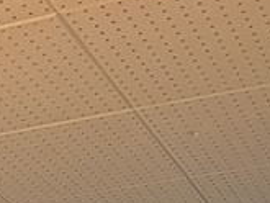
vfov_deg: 8.5
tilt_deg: -0.1
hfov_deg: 12.9
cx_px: -62
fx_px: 1163
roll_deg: -0.1
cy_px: 591
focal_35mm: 149
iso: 640
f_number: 1.78
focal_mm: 6.76
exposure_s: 1/40
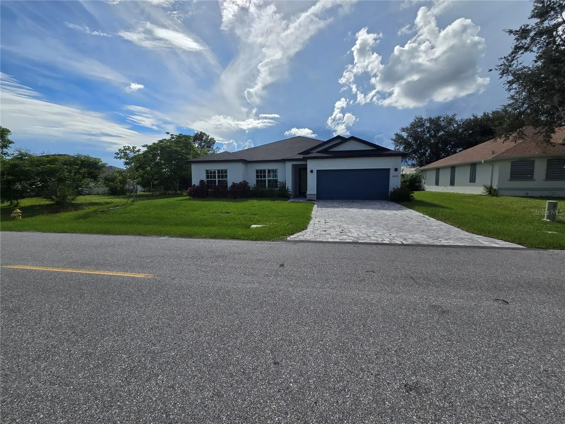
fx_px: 212
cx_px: 282
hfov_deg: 106.2
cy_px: 212
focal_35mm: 13
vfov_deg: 89.9
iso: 50
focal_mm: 2.2
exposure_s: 1/4579
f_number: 2.2
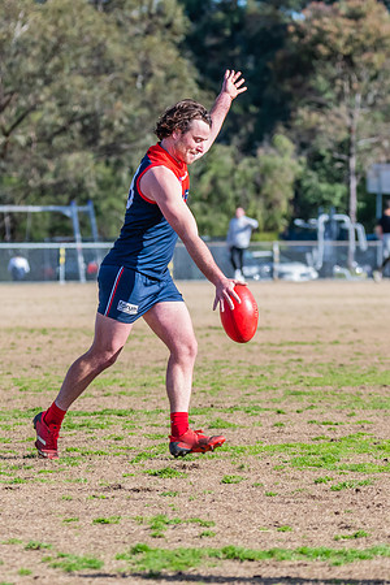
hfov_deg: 3.7
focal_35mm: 369
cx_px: 175
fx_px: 5988
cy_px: 274
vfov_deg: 5.6
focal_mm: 200
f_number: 8
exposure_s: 1/1600
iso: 800
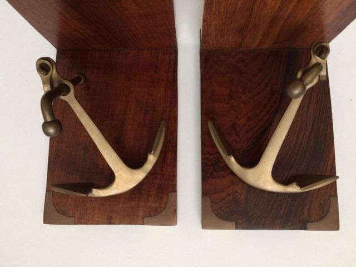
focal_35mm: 29
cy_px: 134
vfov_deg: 48.2
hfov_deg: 61.7
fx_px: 298
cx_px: 178
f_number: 2.2
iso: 200
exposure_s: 1/33
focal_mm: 4.15
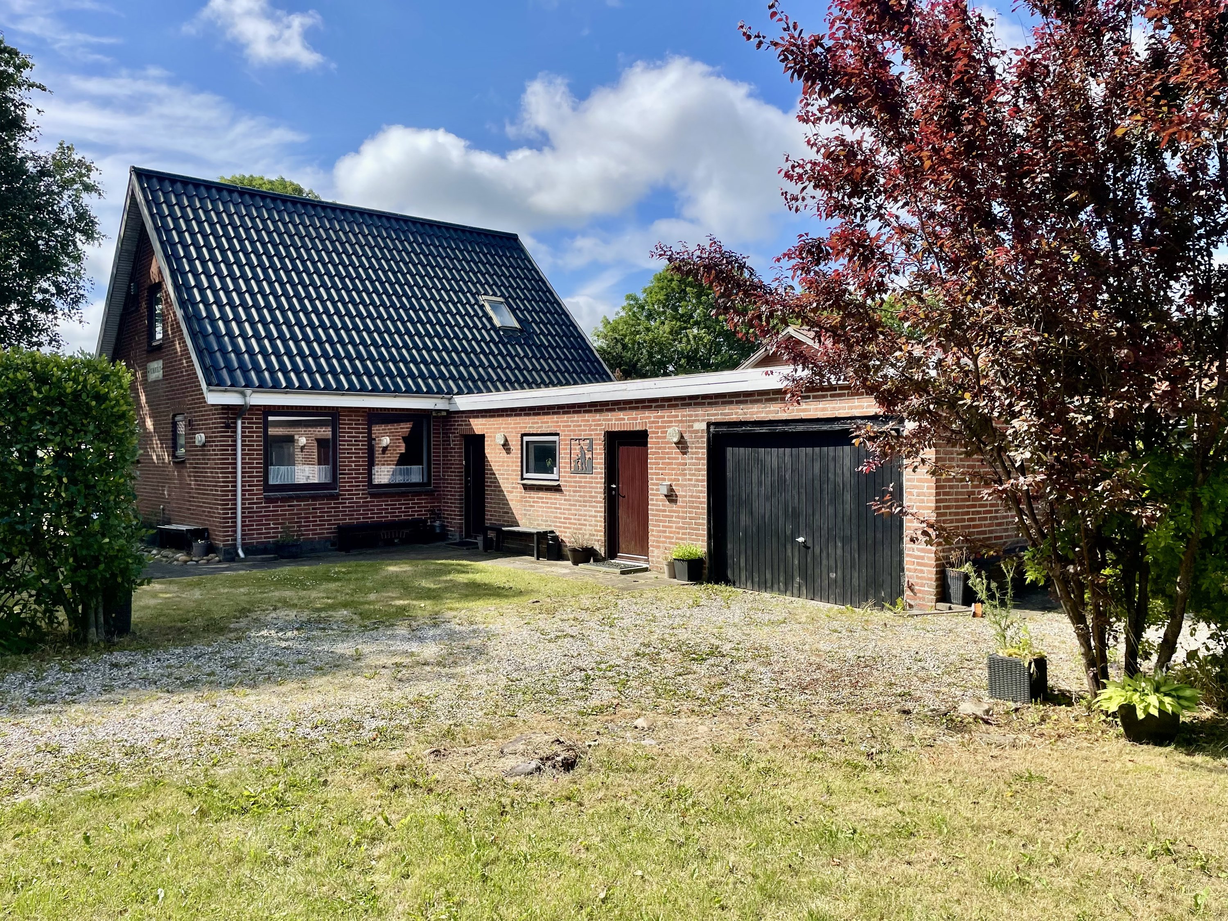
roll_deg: +0.3
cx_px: 614
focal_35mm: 26
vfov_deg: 53.1
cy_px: 460
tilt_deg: -1.6
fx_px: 922
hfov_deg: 67.3
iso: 32
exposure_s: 1/2681
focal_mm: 4.2
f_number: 1.6
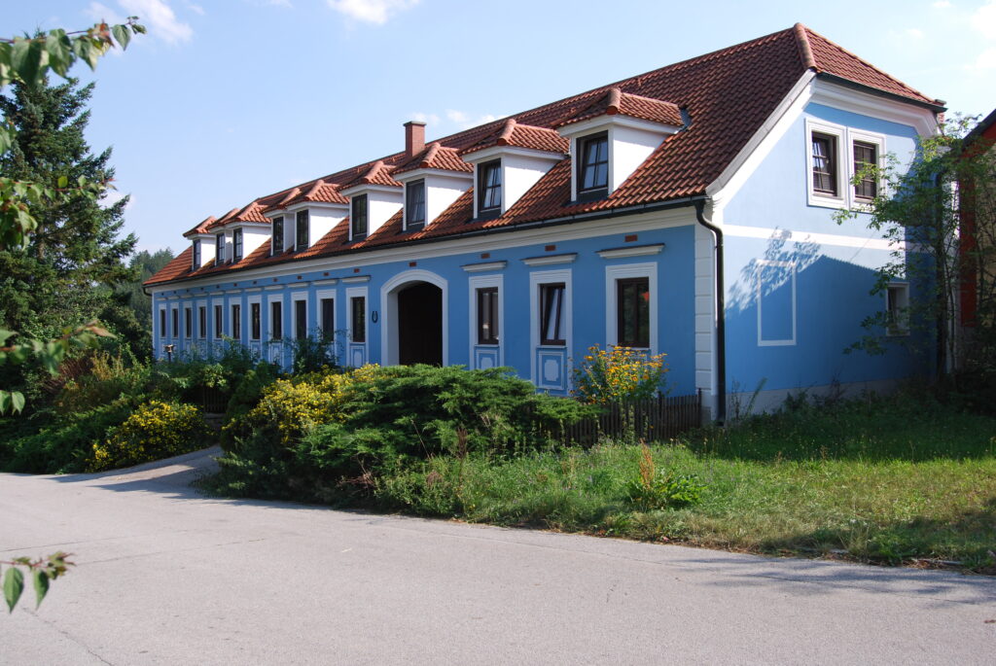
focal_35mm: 30
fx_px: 831
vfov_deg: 43.7
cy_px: 333
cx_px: 498
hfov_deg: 61.9
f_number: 6.3
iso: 100
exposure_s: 1/160
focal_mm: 20
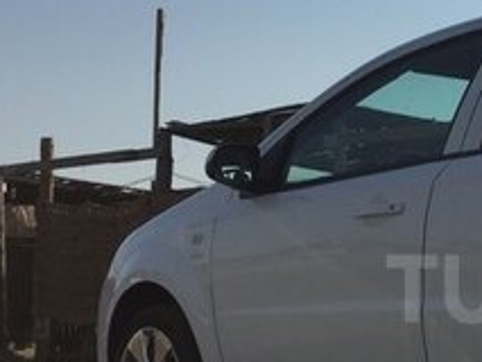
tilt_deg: +1.9
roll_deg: +0.9
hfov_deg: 20.0
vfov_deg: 16.3
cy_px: 288
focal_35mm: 90
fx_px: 1254
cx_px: 618
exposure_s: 1/3597
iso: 32
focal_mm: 4.15
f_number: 2.2
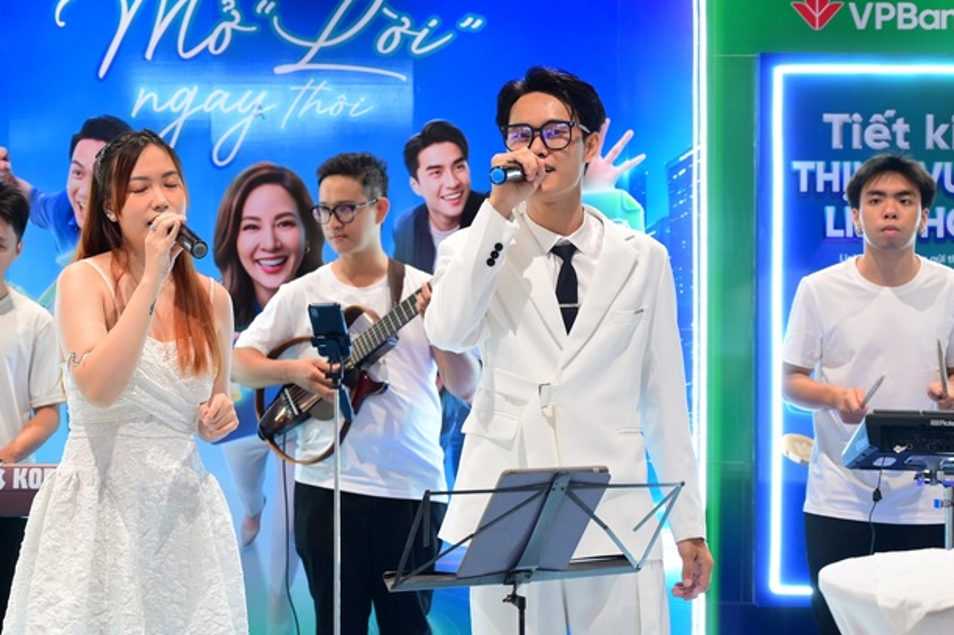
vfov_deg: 18.9
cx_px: 384
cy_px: 282
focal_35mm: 72
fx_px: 1907
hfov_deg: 28.0
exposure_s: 1/160
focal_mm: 55
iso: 1600
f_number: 4
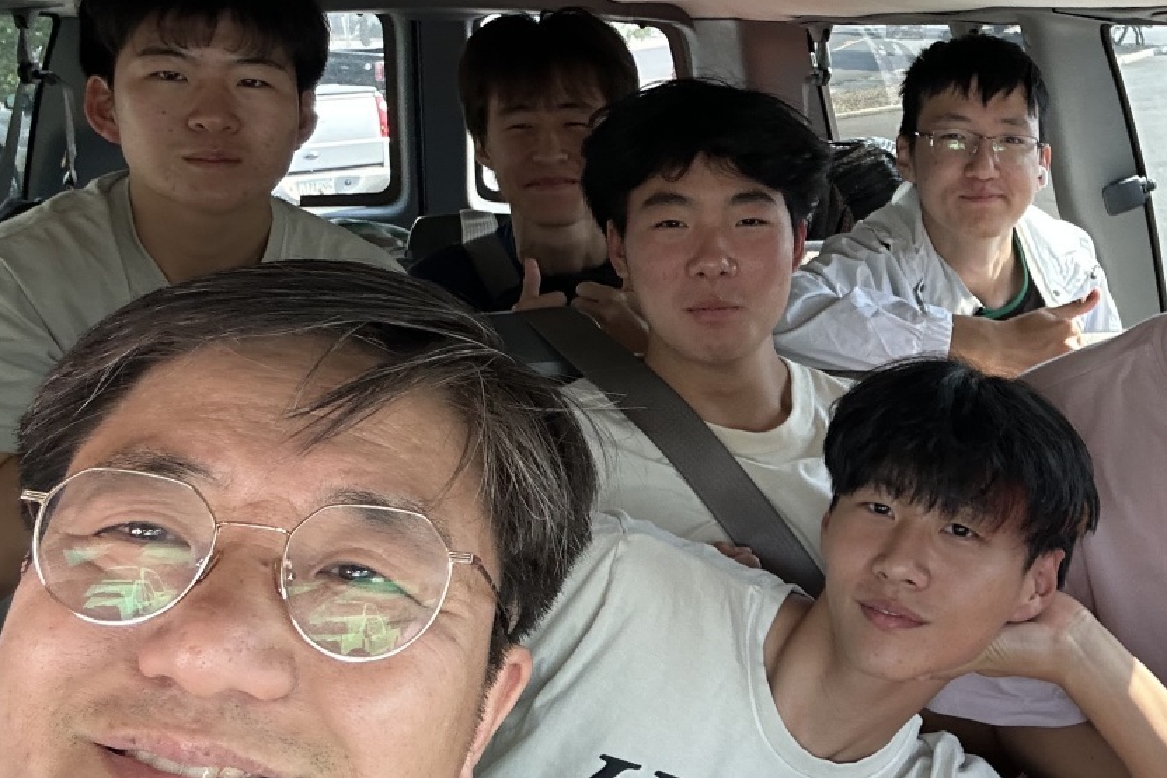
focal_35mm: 46
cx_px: 861
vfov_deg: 29.1
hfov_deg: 41.6
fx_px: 1491
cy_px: 266
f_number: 1.9
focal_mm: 2.69
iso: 64
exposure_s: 1/121
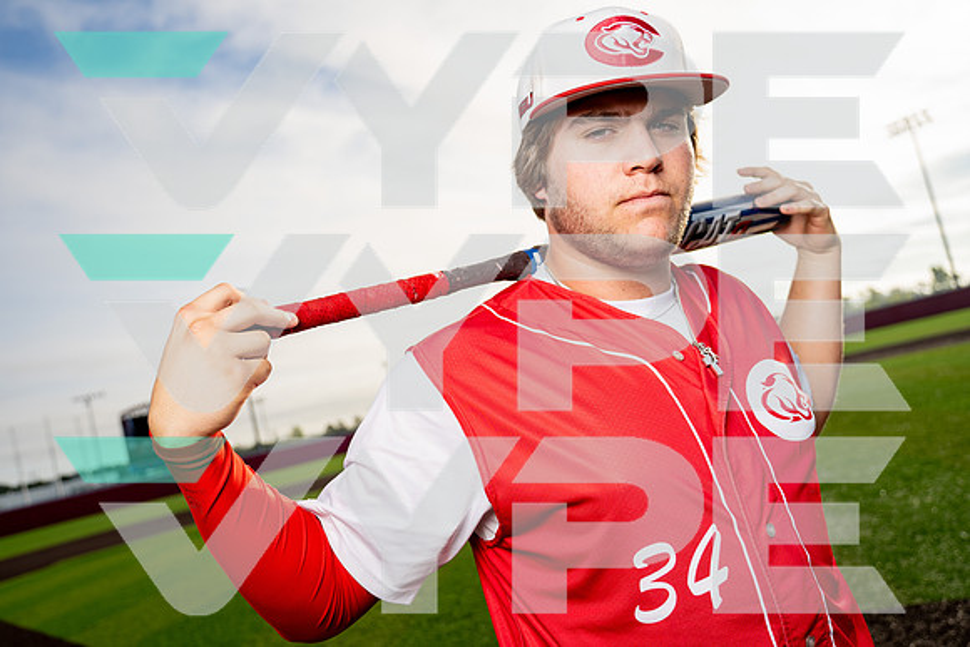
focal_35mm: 32
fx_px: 861
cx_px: 480
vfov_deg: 41.2
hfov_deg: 58.8
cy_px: 323
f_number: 4
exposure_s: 1/1000
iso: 100
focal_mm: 31
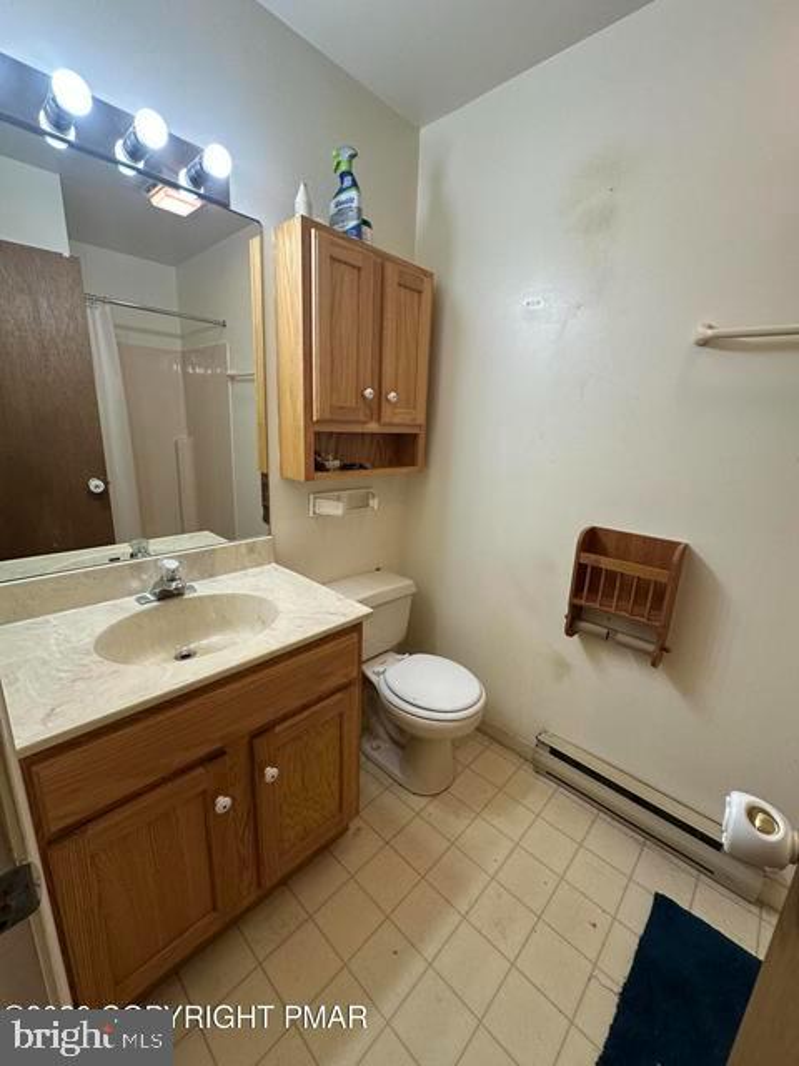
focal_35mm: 14
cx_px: 400
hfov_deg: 85.7
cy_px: 533
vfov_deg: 102.1
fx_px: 431
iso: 100
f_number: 2.2
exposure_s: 1/120
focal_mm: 2.22
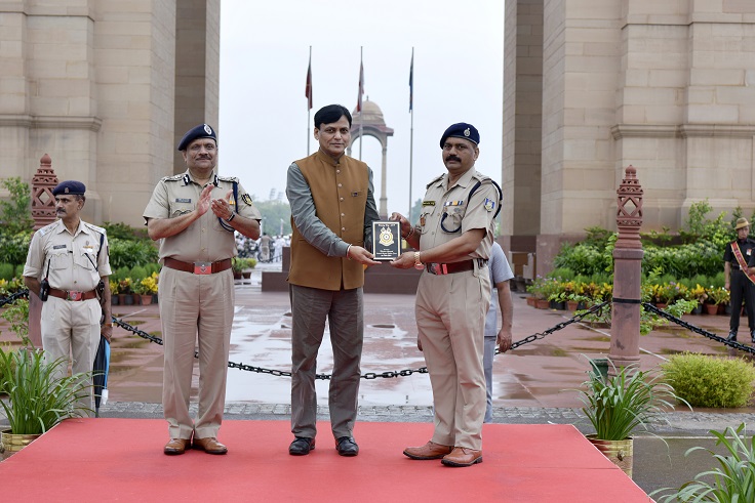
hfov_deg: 32.4
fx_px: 1300
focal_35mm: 62
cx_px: 378
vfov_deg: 21.9
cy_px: 252
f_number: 5.6
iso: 200
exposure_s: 1/100
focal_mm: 62
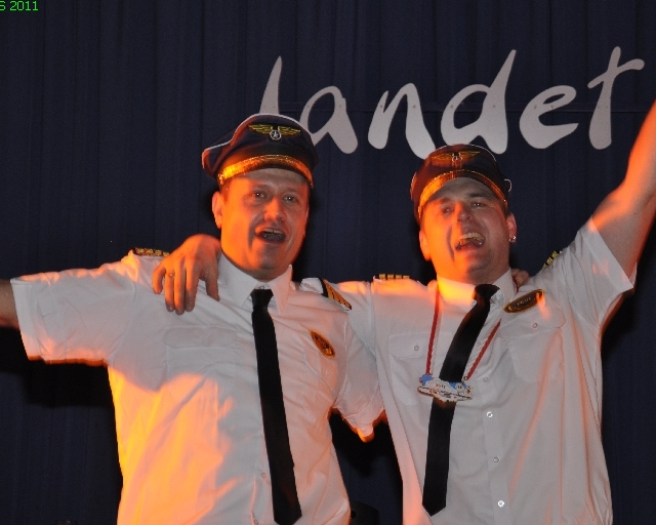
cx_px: 385
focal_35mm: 116
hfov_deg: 16.6
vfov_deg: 13.3
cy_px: 269
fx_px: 2252
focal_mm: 66
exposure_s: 1/60
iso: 400
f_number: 5.3
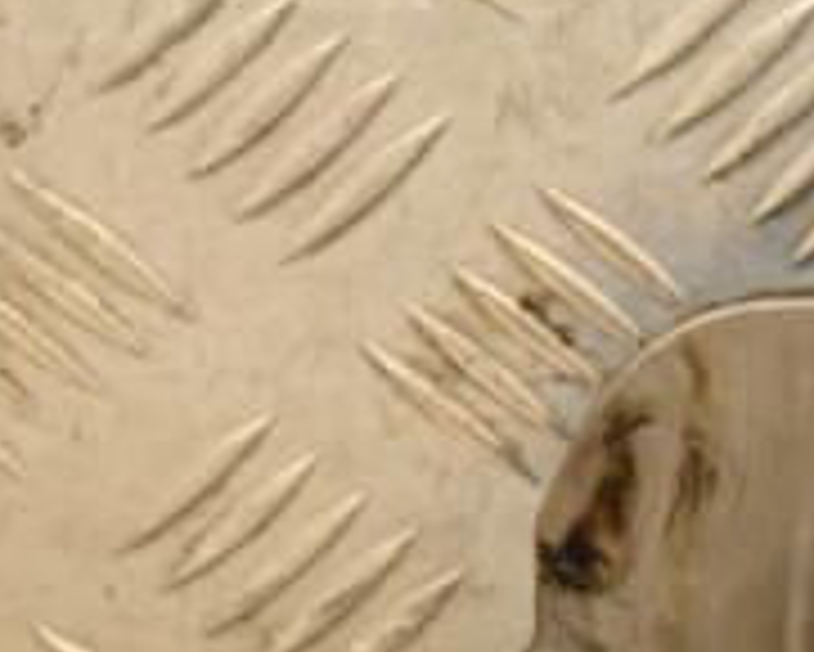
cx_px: 1088
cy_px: 369
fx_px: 9559
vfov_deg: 3.9
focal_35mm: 397
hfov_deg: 4.9
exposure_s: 1/100
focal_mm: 85
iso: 800
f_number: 5.6
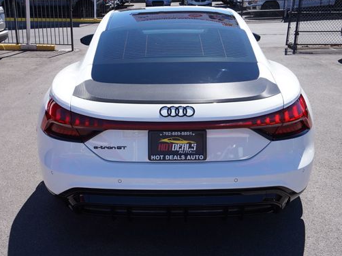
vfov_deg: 37.1
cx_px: 157
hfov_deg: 48.3
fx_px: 381
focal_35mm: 39
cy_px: 129
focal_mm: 21
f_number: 7.1
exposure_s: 1/250
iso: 100
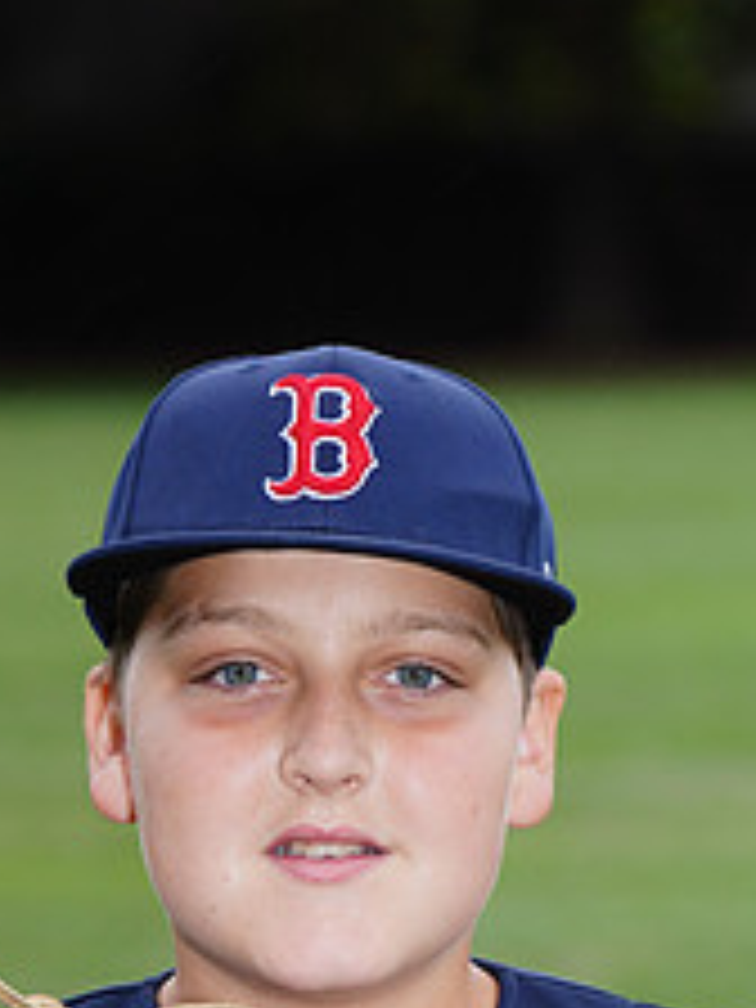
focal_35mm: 444
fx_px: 12929
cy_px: 1215
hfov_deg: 3.3
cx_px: 331
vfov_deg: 4.5
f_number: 8
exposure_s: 1/250
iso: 200
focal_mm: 178
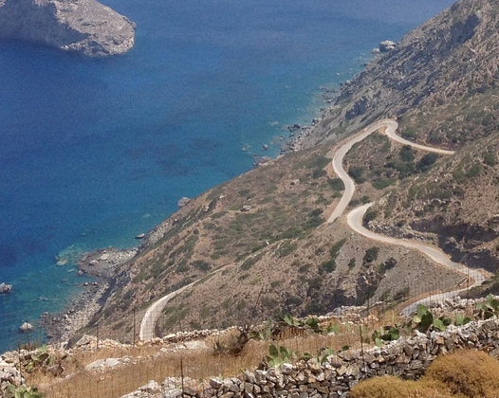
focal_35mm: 104
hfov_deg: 18.2
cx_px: 424
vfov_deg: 14.4
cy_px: -71
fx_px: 1535
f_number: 2.4
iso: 50
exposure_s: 1/1972
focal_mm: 4.28
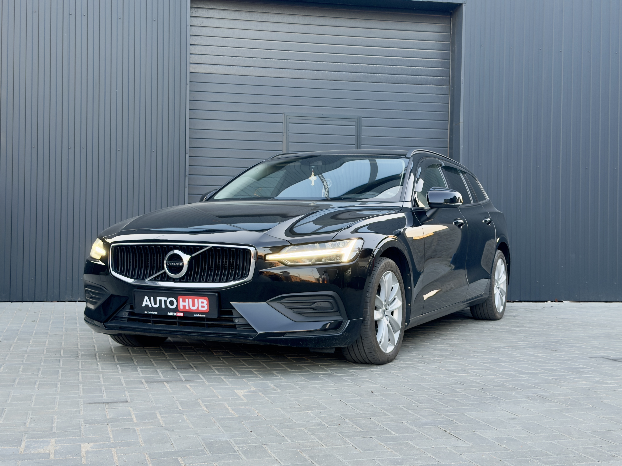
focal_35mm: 48
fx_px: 862
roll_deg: -0.3
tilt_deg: +0.6
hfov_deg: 39.7
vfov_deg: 30.3
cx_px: 311
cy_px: 233
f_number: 1.78
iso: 160
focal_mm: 6.76
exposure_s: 1/222
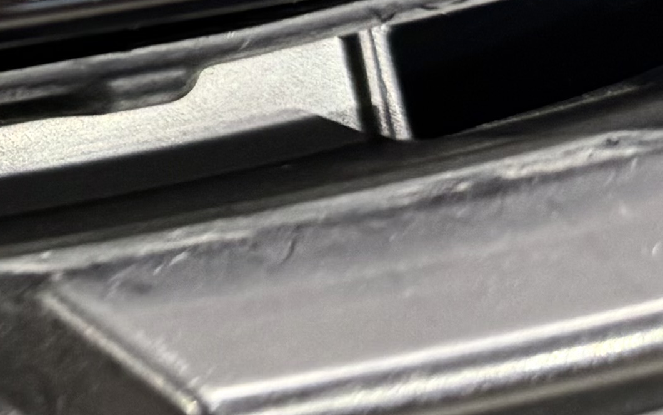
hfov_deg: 12.9
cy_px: -481
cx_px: -752
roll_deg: -4.1
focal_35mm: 137
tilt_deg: -32.5
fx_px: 2475
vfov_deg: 8.9
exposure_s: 1/50
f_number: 1.78
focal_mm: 6.76
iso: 250
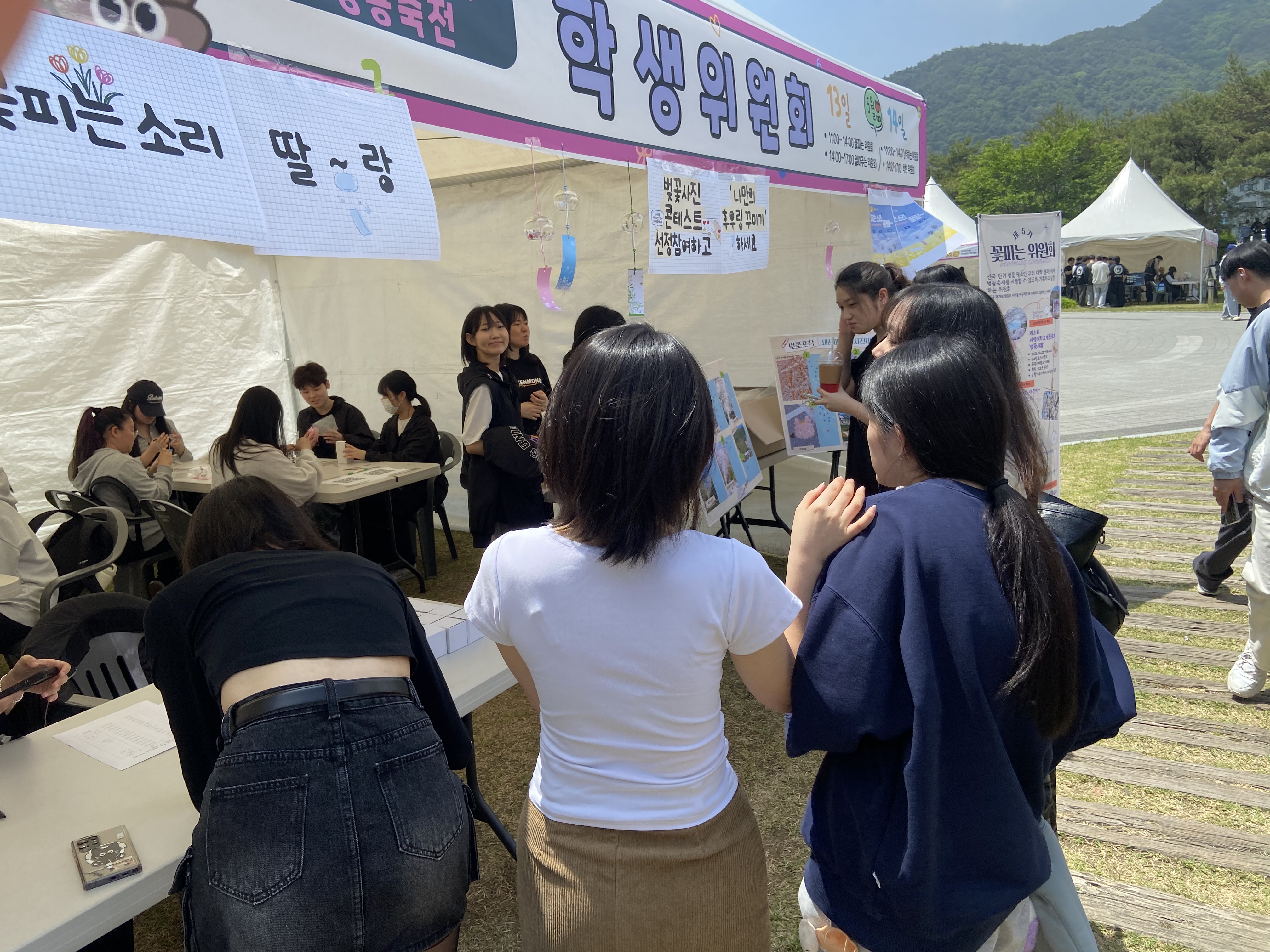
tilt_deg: -10.0
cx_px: 635
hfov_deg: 67.3
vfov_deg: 53.1
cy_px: 476
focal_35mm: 26
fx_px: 954
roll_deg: +3.8
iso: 32
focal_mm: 4.25
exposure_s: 1/1608
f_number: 1.8
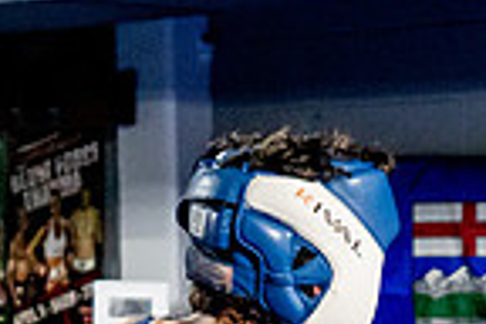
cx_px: 412
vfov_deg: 6.4
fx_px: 2835
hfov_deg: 9.8
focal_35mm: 210
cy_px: 599
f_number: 2.8
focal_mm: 35
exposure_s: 1/800
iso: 5000
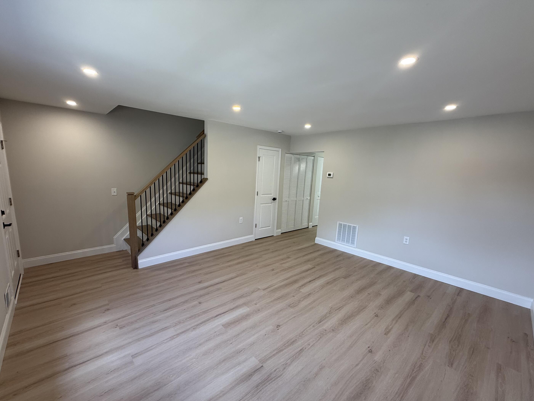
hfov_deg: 98.1
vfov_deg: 81.6
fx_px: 231
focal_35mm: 15
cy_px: 213
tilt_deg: -10.5
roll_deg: -2.6
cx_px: 258
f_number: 2.2
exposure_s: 1/120
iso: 125
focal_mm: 2.22
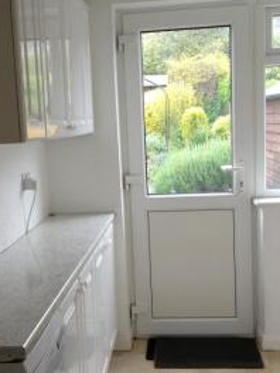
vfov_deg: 33.2
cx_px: 102
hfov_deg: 25.1
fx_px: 626
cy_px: 208
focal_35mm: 58
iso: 50
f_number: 2.4
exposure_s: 1/40
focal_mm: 4.28
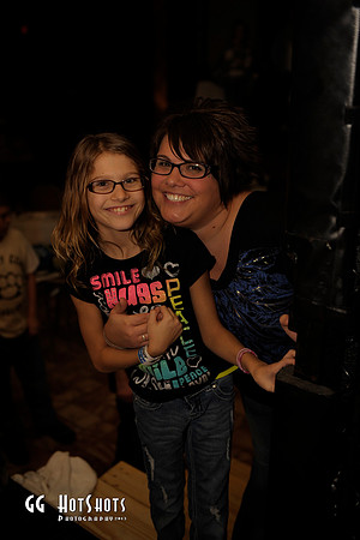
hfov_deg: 31.9
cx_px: 180
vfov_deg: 46.4
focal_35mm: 42
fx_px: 630
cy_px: 270
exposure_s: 1/250
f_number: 2.8
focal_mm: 42
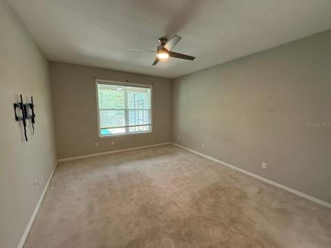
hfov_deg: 102.1
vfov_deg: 85.7
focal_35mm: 14
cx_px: 166
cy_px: 124
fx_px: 134
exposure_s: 1/60
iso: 320
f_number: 2.2
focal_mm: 2.22
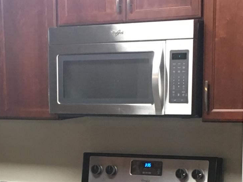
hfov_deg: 16.4
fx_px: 835
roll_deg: +1.8
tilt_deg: -10.8
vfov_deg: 11.9
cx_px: 34
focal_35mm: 119
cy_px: 271
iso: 64
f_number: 2.2
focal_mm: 4.15
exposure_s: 1/15
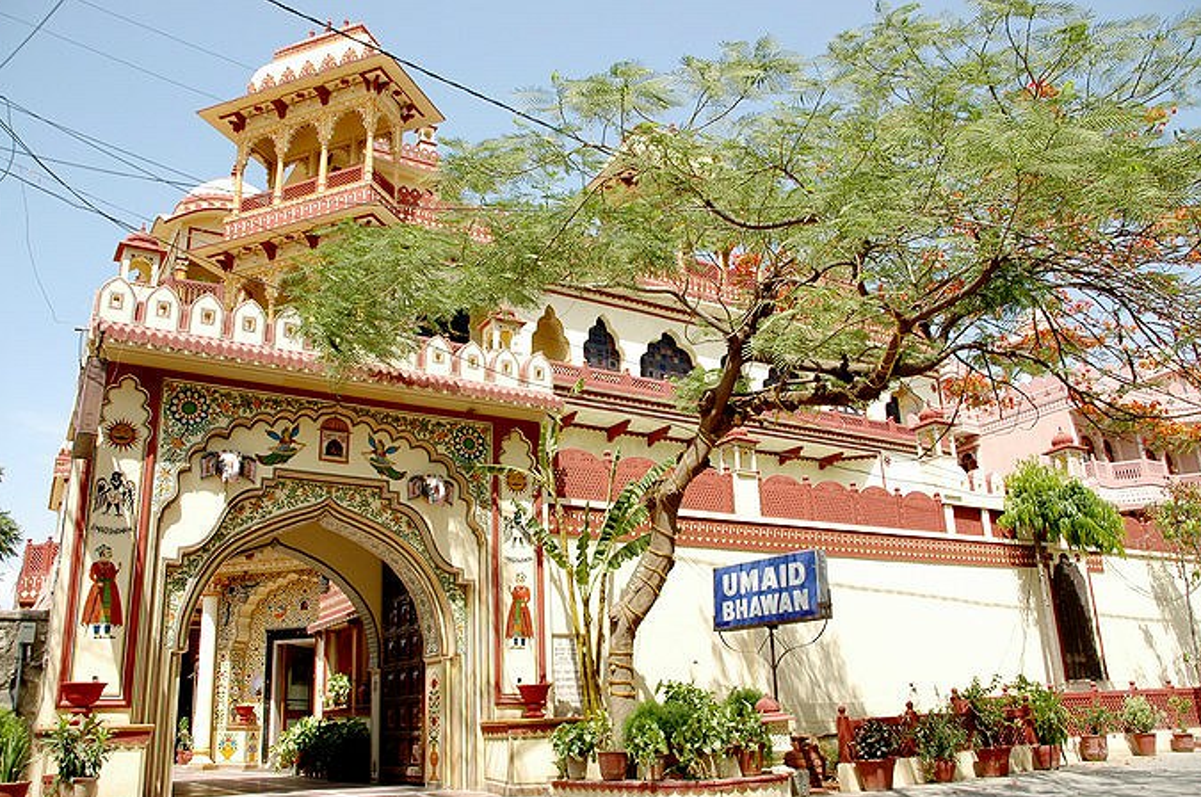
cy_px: 412
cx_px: 594
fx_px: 933
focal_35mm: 28
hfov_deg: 65.5
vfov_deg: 46.3
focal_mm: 18
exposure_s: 1/250
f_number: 8
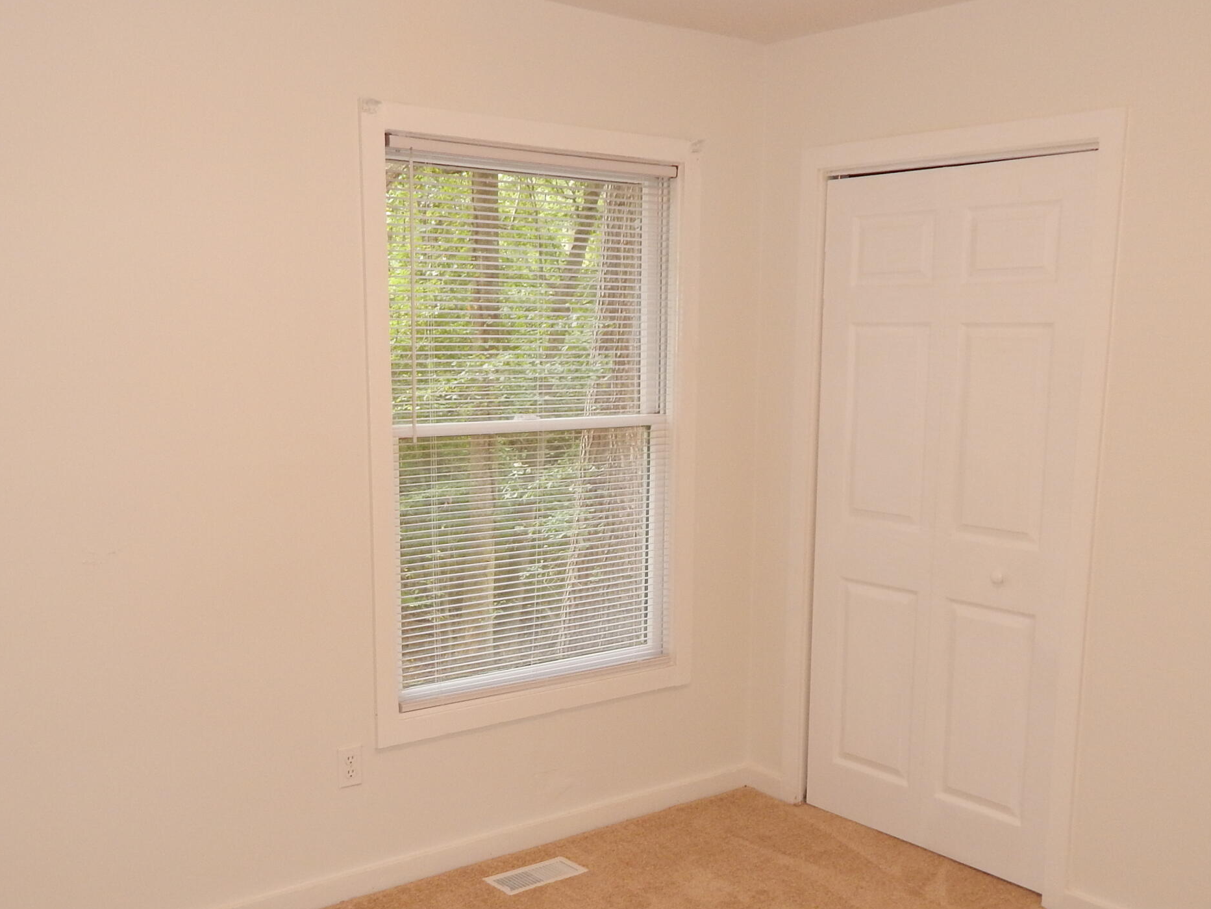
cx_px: 583
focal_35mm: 37
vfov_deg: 38.5
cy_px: 562
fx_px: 1294
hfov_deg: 50.1
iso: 200
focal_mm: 4
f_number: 3
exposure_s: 1/30
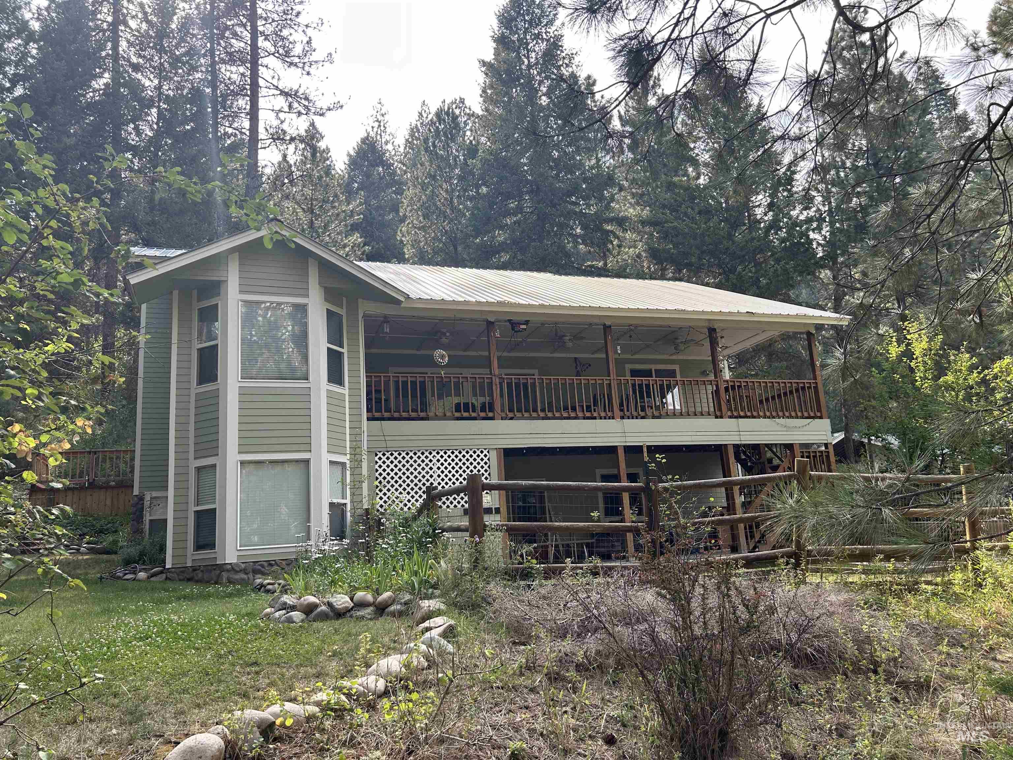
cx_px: 506
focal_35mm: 26
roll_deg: +5.2
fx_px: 761
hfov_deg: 67.3
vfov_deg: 53.1
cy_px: 380
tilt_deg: +11.7
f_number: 1.5
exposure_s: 1/639
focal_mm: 5.7
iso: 50
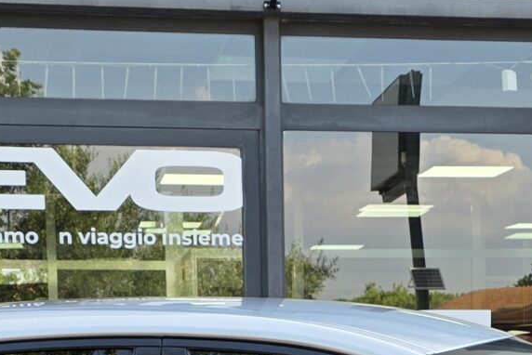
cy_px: 592
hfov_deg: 19.0
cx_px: 352
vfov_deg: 12.0
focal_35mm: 107
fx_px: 1582
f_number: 1.7
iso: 40
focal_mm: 6.3
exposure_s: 1/359
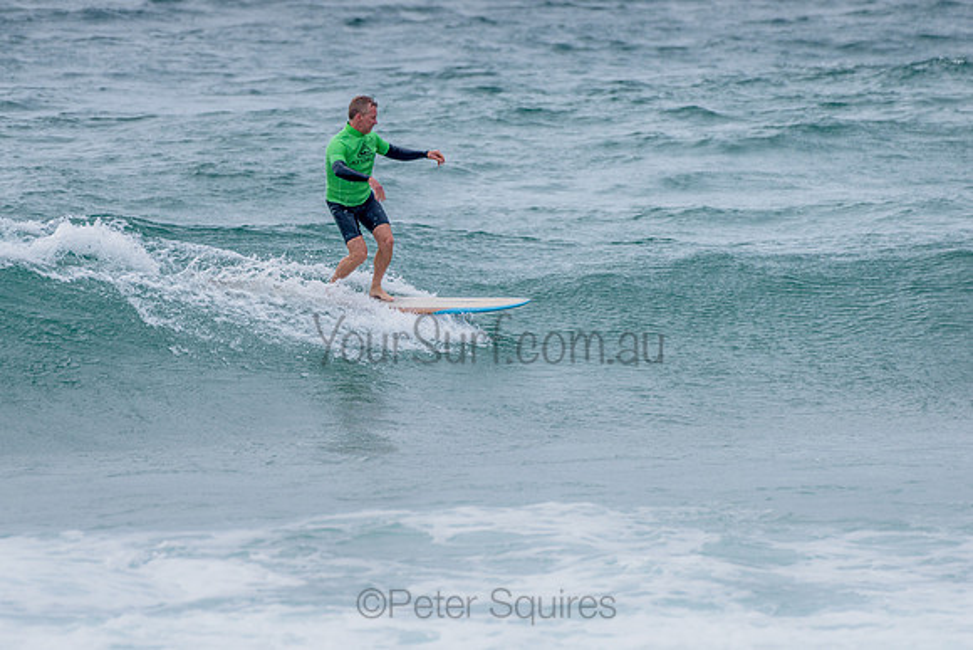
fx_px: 16572
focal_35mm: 613
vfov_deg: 2.2
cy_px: 252
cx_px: 383
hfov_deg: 3.4
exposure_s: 1/2000
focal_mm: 500
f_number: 5.6
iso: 450
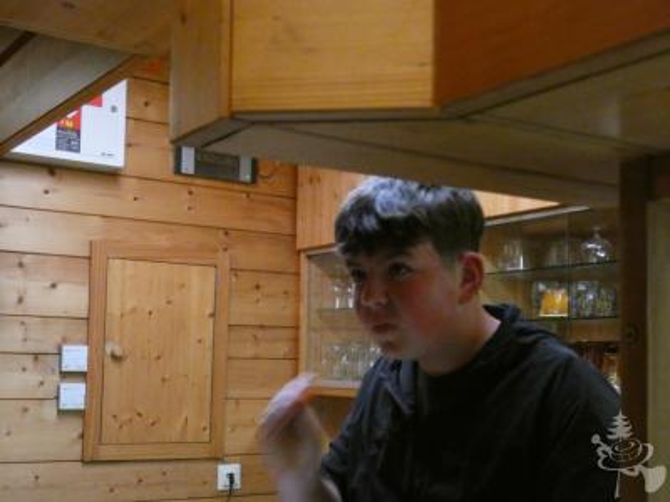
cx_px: 335
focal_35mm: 50
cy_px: 251
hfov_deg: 38.2
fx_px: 968
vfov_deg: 29.1
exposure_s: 1/25
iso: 1600
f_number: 3.9
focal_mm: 9
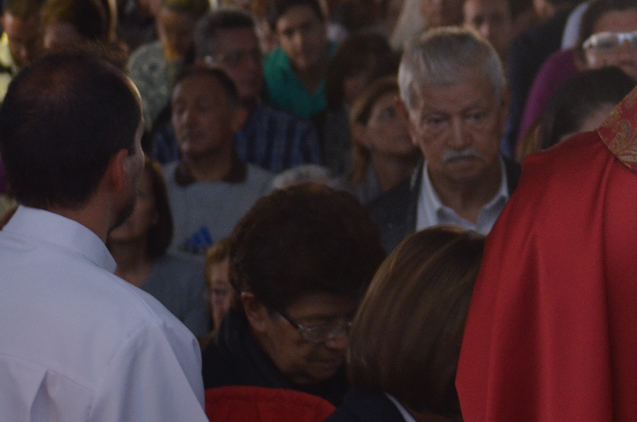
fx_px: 3589
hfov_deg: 10.0
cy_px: 196
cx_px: 735
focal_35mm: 203
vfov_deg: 6.7
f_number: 4
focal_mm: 55
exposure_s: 1/30
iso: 900
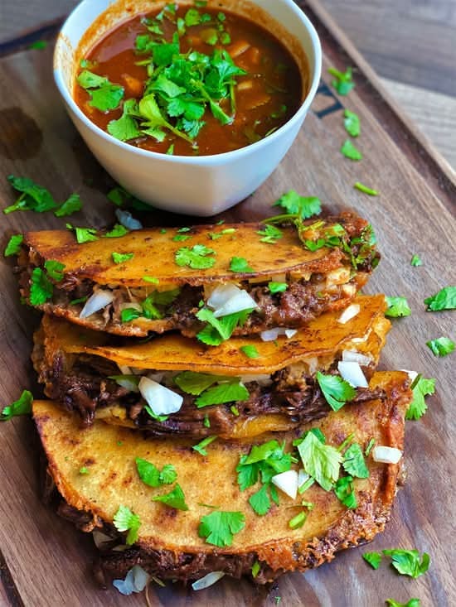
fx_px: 913
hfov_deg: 28.0
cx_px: 228
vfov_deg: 36.8
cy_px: 304
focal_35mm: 52
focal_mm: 6
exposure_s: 1/122
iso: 200
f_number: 2
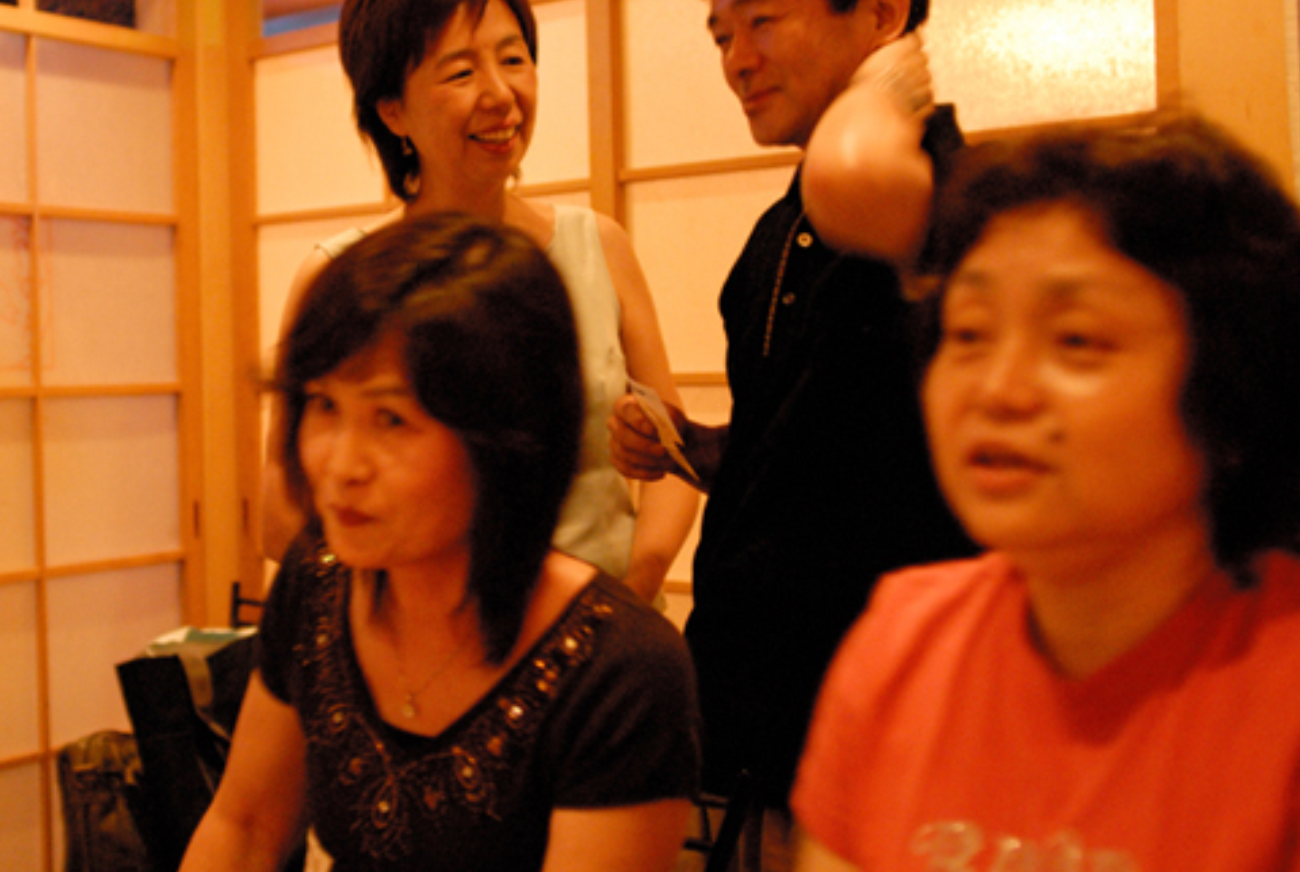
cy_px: 332
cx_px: 474
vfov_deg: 24.2
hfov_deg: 35.3
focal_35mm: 56
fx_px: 2026
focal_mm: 28
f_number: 2
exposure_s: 1/13
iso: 1600
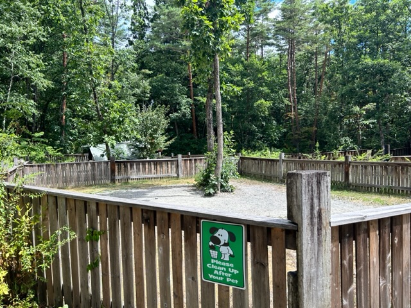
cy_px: 154
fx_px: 309
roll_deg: +2.7
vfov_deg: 53.1
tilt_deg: -1.5
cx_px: 206
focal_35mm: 26
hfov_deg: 67.3
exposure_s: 1/1068
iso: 50
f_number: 1.5
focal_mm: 5.7
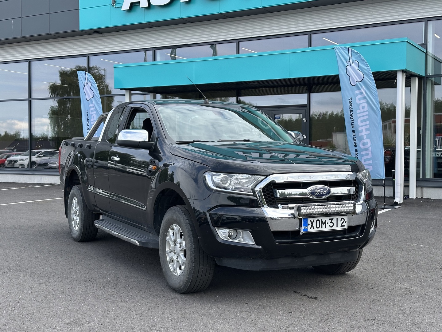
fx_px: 613
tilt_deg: -1.9
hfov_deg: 39.7
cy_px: 166
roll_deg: +0.0
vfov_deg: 30.3
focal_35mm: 48
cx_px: 221
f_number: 1.78
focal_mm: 6.86
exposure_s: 1/767
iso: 64
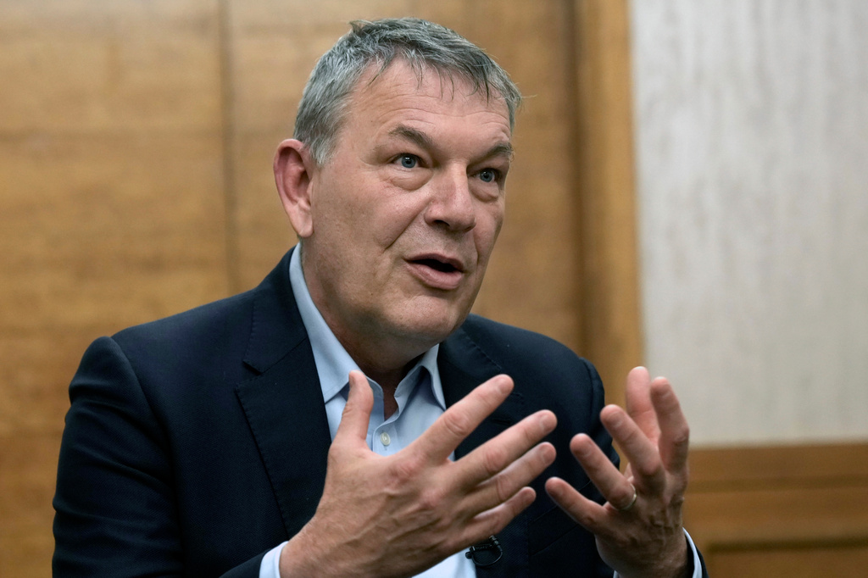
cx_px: 434
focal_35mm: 69
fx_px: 1663
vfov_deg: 19.7
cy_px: 289
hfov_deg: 29.3
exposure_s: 1/80
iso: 2000
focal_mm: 69
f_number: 3.5
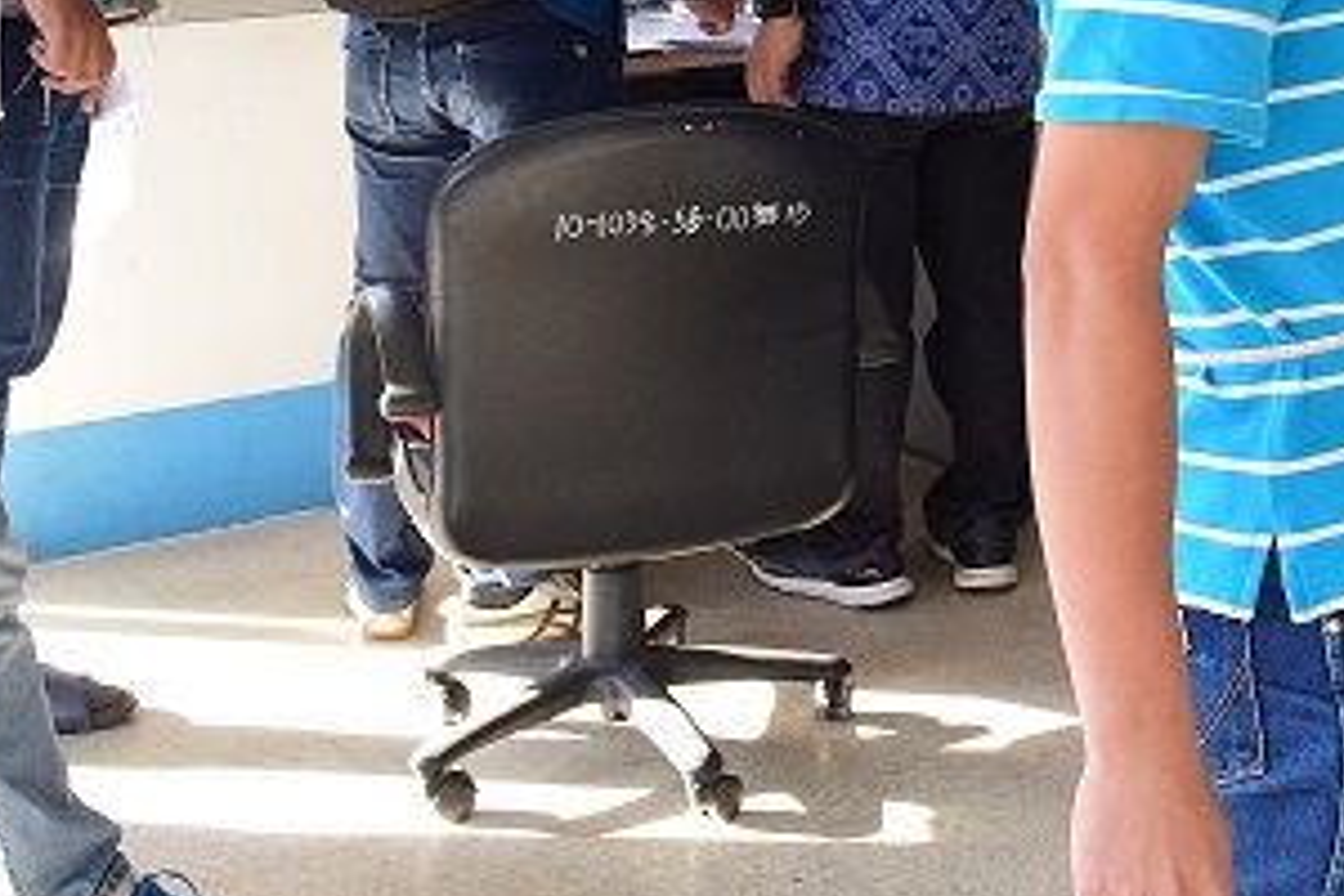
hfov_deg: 24.8
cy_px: -103
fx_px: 2800
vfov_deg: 17.5
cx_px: 1550
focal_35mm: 75
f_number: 9
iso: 2000
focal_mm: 20
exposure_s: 1/160
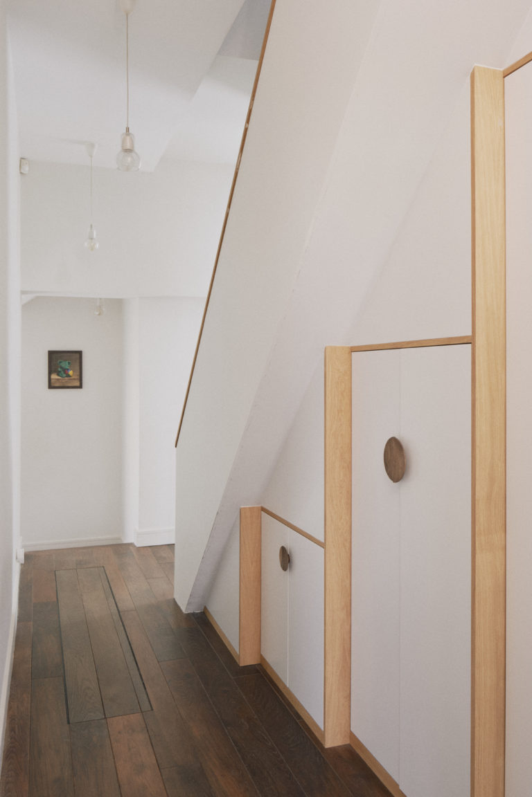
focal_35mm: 29
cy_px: 398
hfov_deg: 45.0
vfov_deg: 63.7
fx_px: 643
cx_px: 266
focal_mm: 19.4
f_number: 10
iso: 200
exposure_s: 1
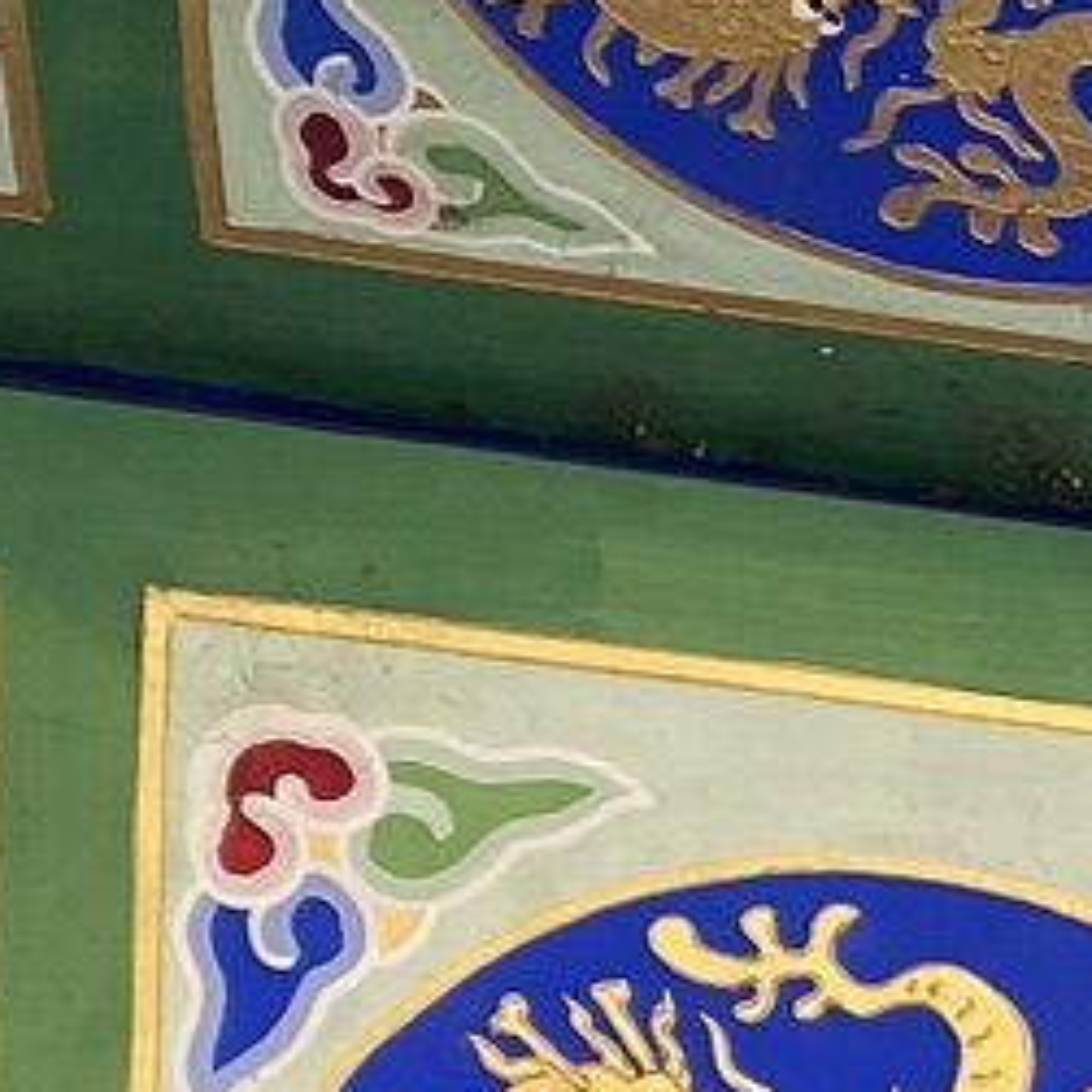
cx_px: 3111
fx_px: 6531
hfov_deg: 8.3
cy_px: 2519
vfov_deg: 8.8
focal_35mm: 183
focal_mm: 4.25
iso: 32
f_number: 1.8
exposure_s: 1/182
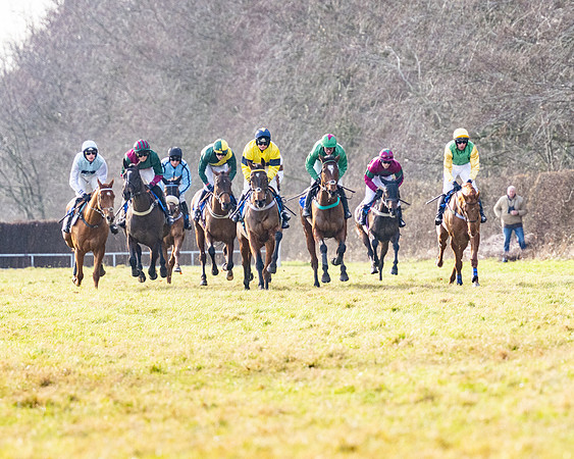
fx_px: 6253
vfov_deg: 4.2
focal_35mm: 368
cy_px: 189
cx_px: 407
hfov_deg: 5.3
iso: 800
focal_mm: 185
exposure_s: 1/2000
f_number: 4
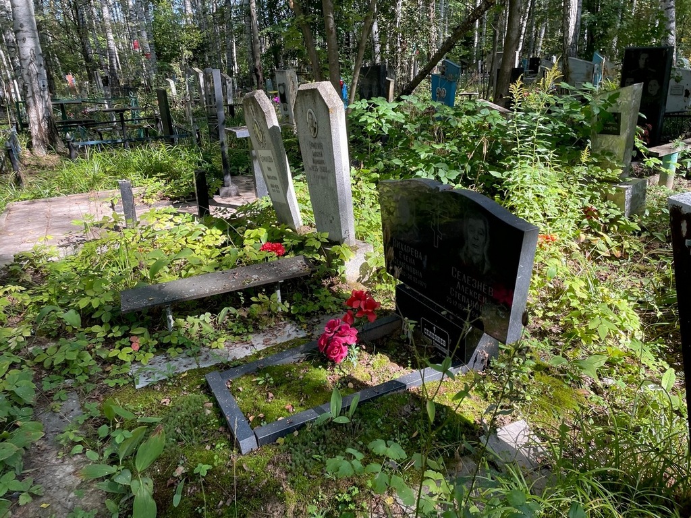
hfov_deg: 67.3
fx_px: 519
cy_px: 259
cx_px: 346
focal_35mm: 26
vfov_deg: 53.1
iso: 32
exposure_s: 1/301
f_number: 1.6
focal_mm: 4.2
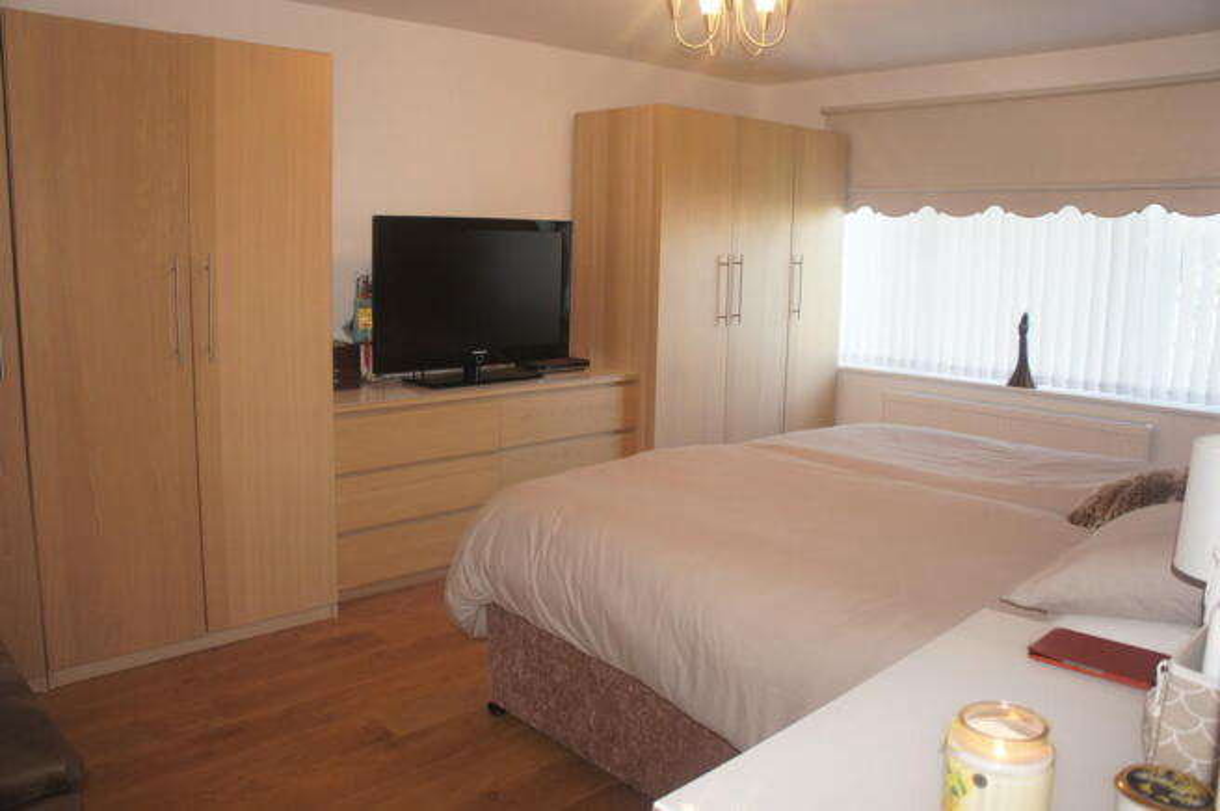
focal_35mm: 27
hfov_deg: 67.4
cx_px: 610
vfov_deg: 47.8
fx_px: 914
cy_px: 406
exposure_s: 1/60
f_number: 3.5
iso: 250
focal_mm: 18
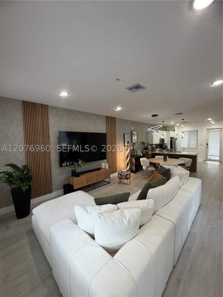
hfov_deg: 85.7
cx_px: 112
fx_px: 120
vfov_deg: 102.1
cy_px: 148
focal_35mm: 14
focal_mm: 2.22
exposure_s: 1/120
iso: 200
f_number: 2.2
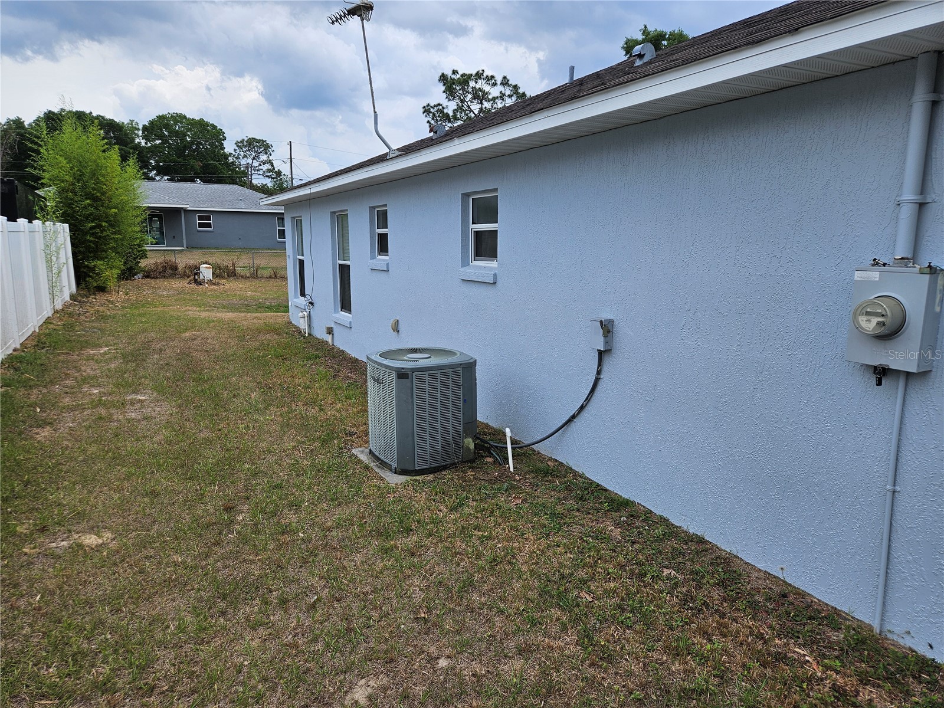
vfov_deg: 58.9
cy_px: 354
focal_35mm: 23
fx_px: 627
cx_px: 472
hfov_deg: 73.9
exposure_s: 1/1723
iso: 25
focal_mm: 5.4
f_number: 1.8
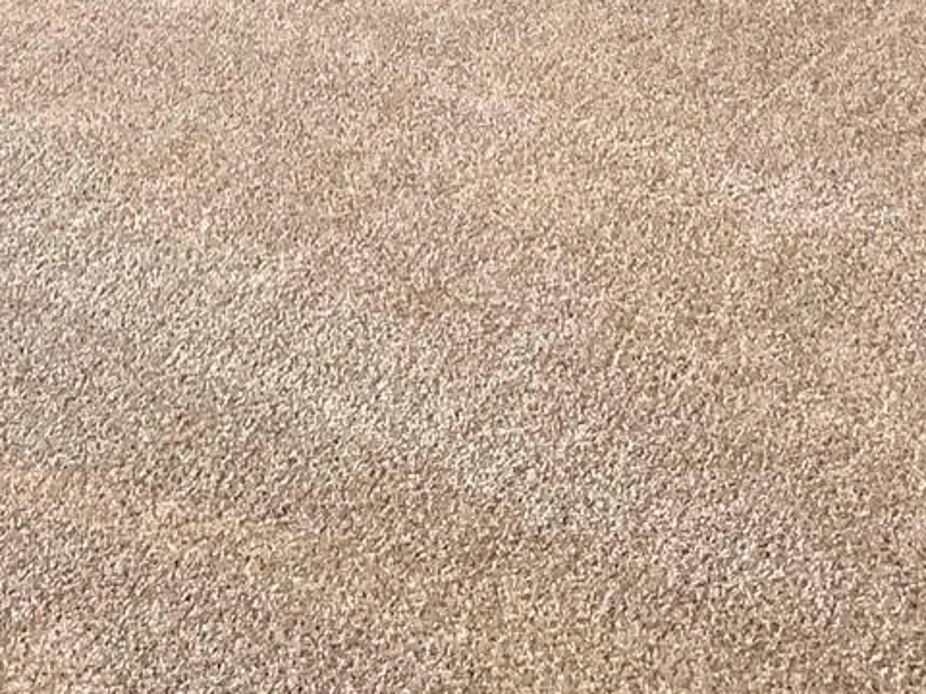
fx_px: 2969
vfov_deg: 11.7
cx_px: 259
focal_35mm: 111
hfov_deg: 17.6
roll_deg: +1.2
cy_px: -763
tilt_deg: -7.0
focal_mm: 4.25
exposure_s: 1/60
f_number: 1.8
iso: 100
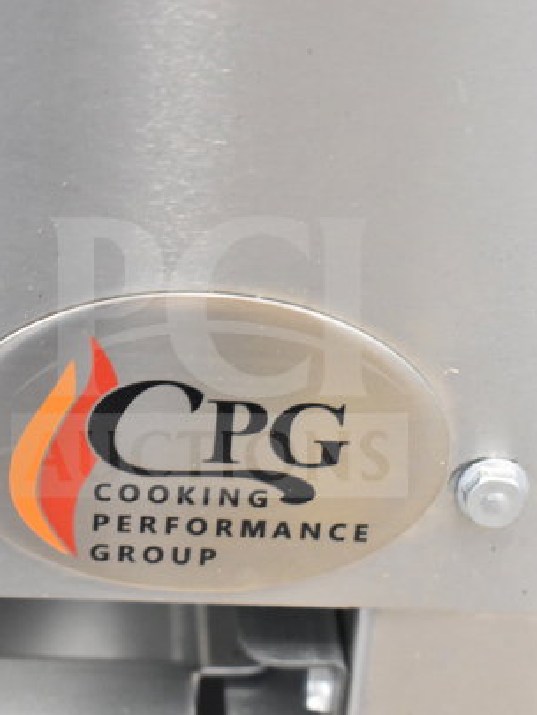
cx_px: 208
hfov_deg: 14.8
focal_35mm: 100
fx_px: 2067
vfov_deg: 19.6
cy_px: 358
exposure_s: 1/80
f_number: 5.3
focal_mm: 46
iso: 5600
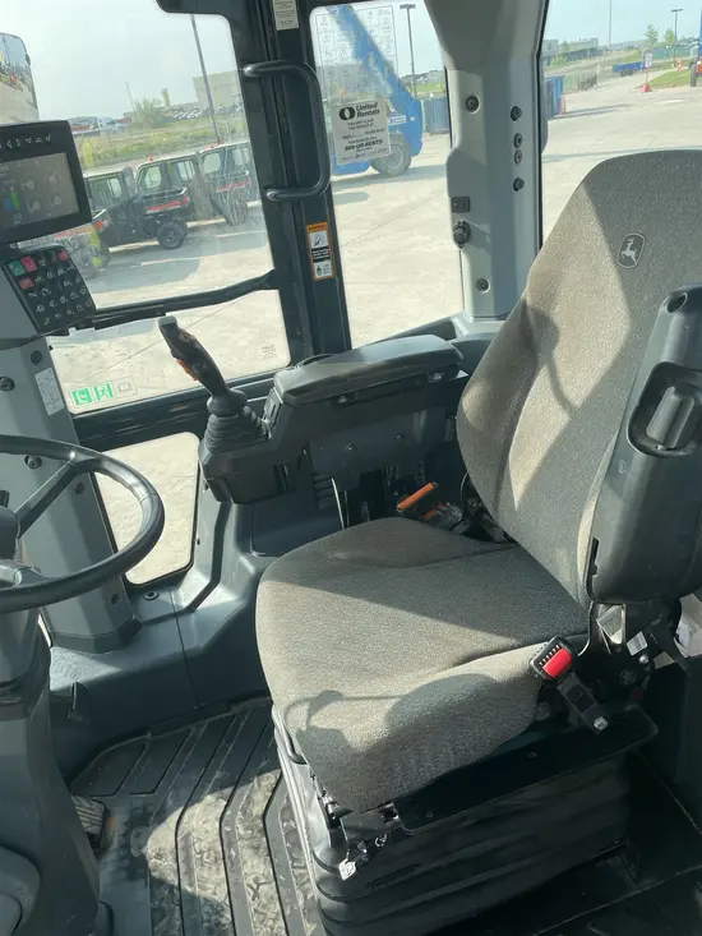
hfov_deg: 53.1
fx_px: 703
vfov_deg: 67.3
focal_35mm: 26
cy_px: 468
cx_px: 351
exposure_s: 1/868
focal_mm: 4.2
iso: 32
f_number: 1.6
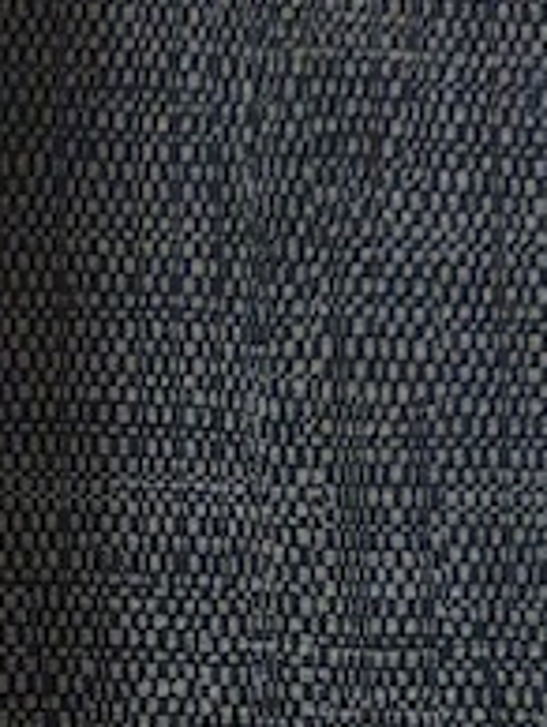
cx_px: -56
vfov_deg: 17.6
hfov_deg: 13.6
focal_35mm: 107
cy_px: 851
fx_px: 2249
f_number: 1.5
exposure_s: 1/11
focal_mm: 4.32
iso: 500
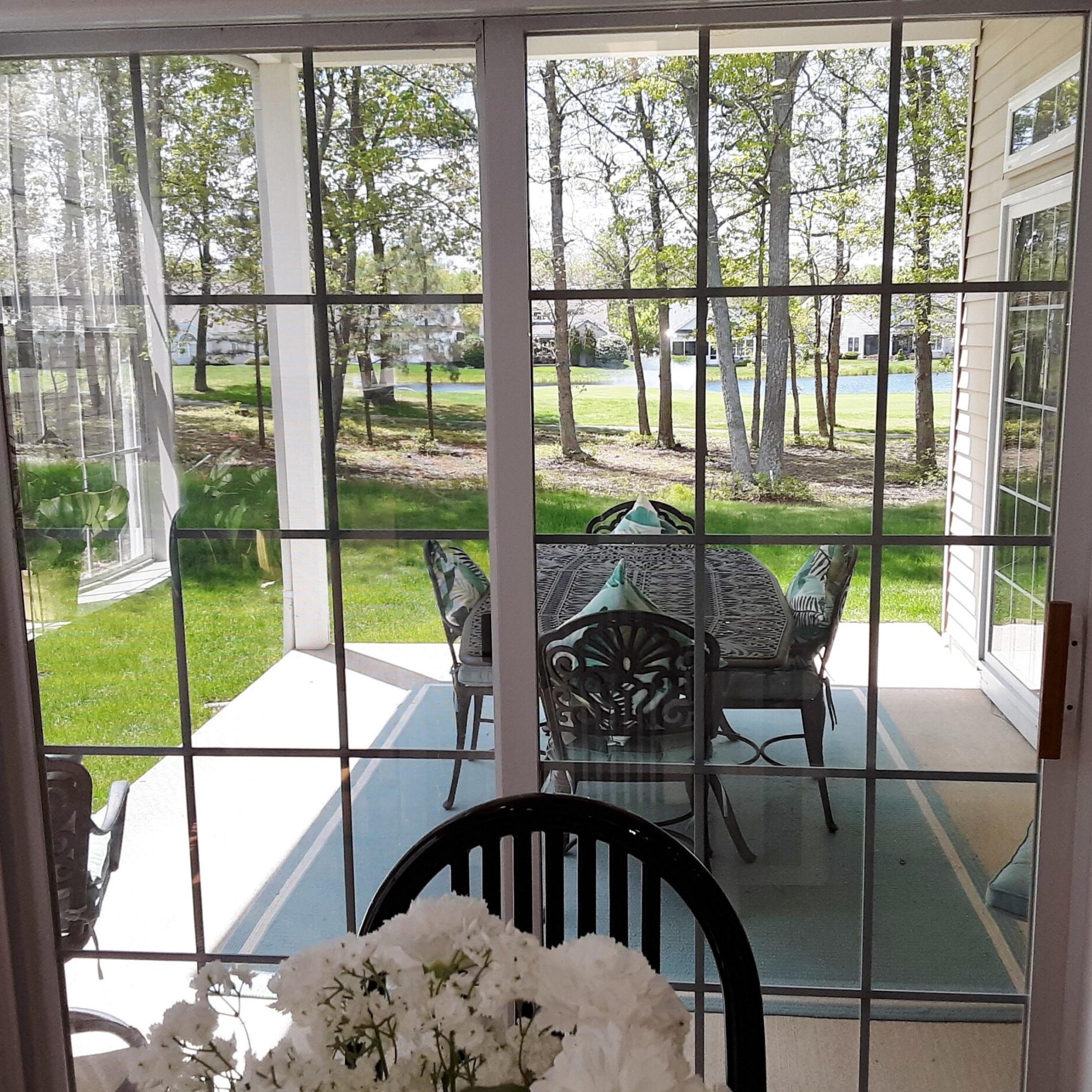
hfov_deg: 48.4
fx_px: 1213
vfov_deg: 48.5
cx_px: 566
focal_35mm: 34
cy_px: 547
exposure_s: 1/281
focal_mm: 2.91
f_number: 1.9
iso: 40
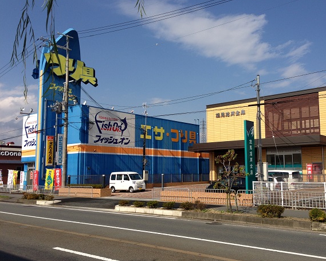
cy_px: 134
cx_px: 186
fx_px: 357
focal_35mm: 37
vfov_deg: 40.1
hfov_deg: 48.9
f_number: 2.4
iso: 50
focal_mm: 4.13
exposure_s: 1/1938
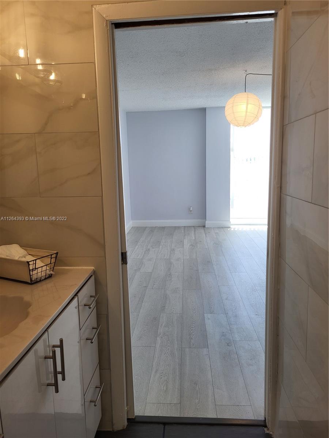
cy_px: 219
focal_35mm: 26
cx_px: 164
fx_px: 329
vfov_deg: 67.3
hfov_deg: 53.1
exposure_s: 1/131
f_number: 1.8
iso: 40
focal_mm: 5.4
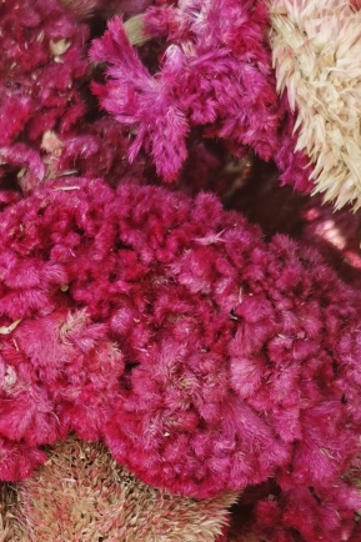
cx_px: -49
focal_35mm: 69
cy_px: 446
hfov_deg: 18.8
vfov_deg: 28.5
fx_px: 1039
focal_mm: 5.58
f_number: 1.8
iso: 50
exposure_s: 1/414
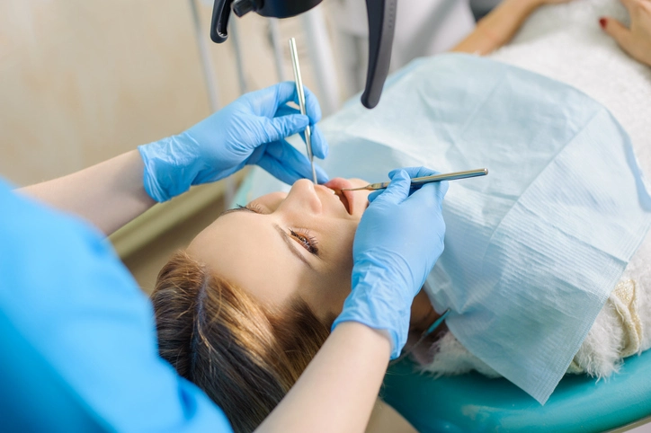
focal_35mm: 50
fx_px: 904
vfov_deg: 27.0
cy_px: 216
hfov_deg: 39.6
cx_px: 326
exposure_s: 1/160
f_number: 2.8
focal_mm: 50
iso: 100
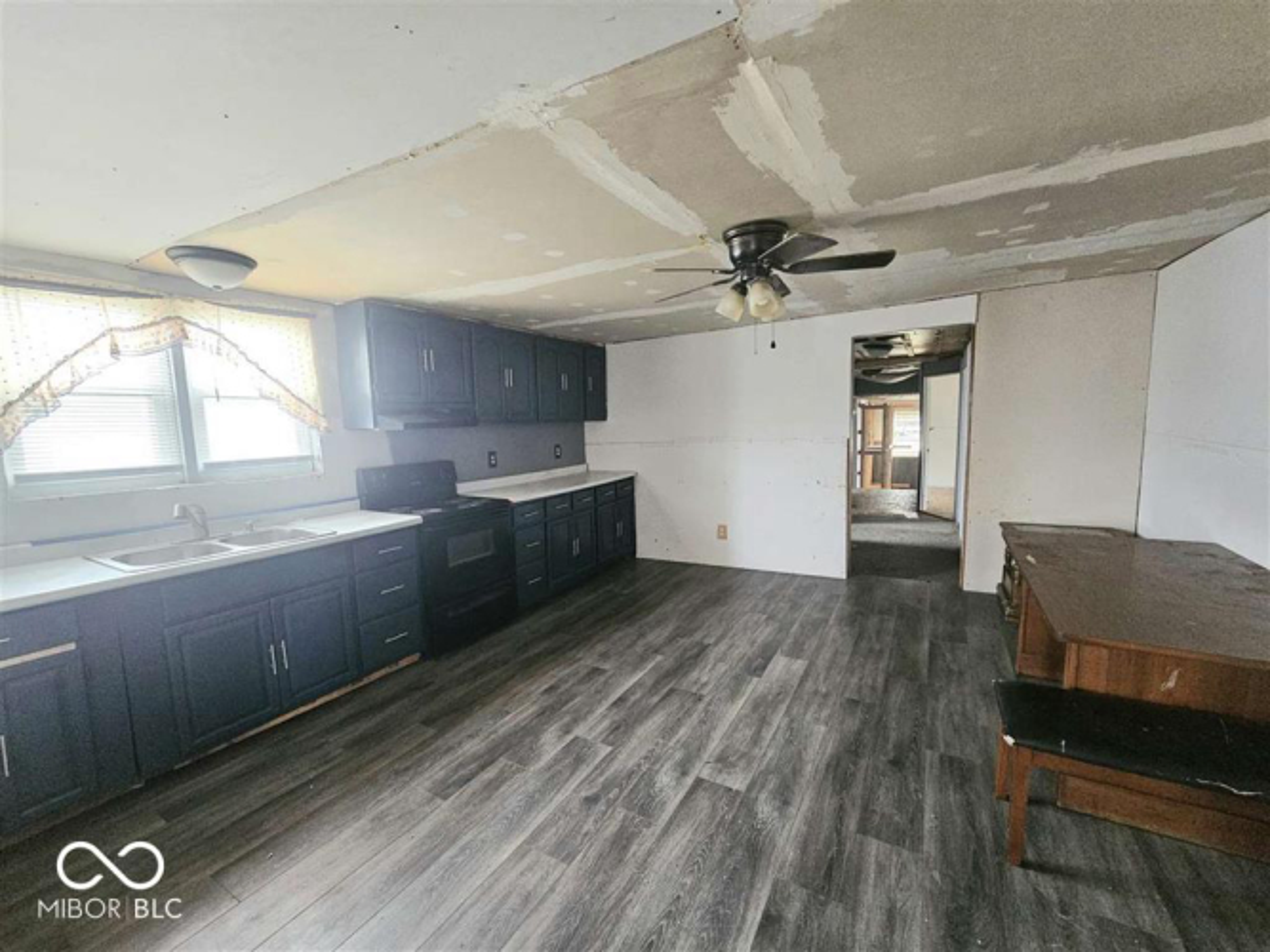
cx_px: 635
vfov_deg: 89.9
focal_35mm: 13
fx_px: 477
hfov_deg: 106.2
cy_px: 476
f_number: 2.2
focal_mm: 2.2
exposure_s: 1/24
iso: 640
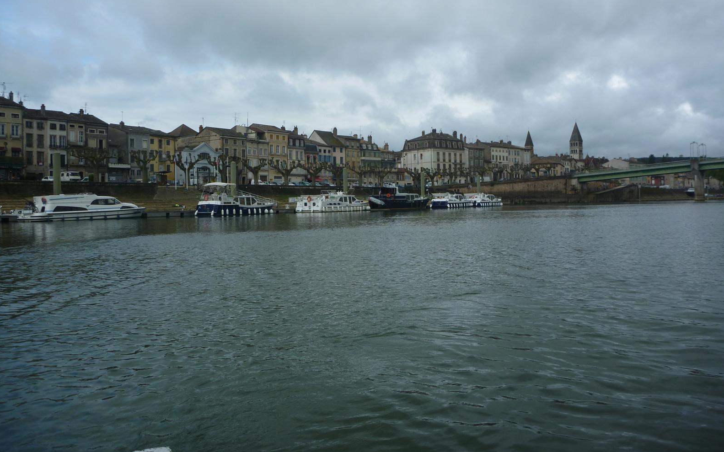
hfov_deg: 62.9
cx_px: 364
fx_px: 592
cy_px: 204
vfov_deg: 41.8
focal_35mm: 30
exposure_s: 1/800
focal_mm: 4.9
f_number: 3.3
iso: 80
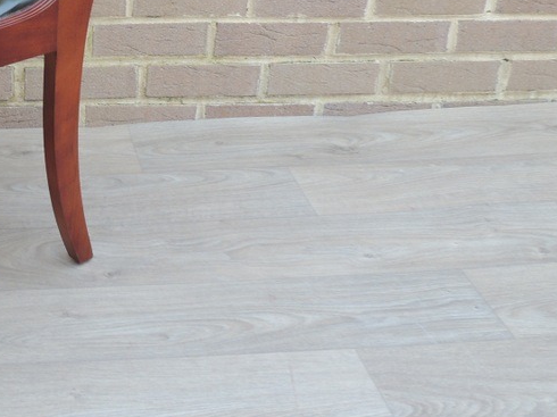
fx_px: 1110
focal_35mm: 69
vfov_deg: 20.7
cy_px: 15
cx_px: -15
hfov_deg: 26.5
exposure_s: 1/50
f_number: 3.2
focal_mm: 5.8
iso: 100
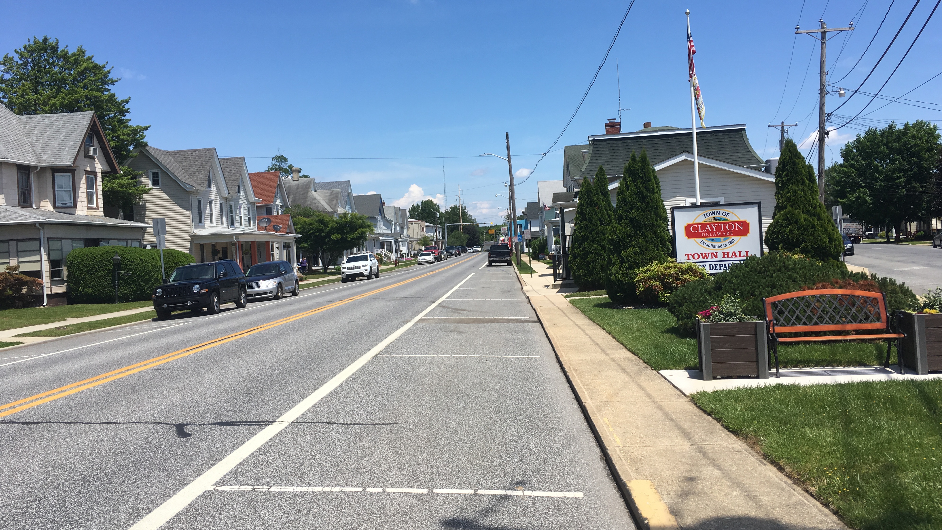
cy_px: 241
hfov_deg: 61.0
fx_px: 799
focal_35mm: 32
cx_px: 473
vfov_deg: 36.6
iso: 25
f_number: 2.2
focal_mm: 4.15
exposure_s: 1/1709
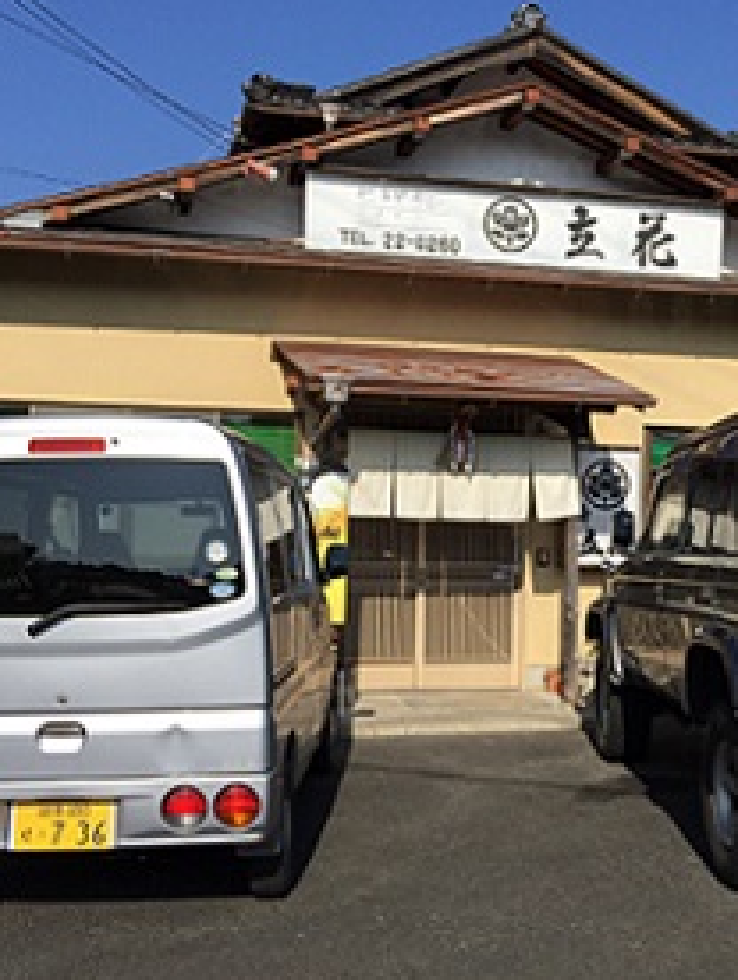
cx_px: 458
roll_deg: -2.0
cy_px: 501
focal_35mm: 45
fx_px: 1275
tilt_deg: -0.4
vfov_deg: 42.0
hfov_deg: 32.1
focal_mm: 4.15
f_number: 2.2
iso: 32
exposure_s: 1/3300
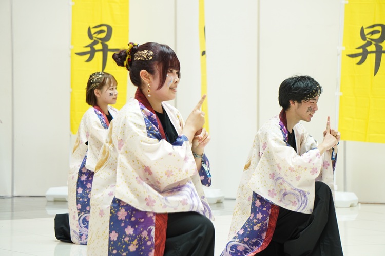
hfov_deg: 15.9
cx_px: 192
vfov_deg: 10.6
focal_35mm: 129
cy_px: 128
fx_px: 1379
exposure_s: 1/80
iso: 800
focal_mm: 86
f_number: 5
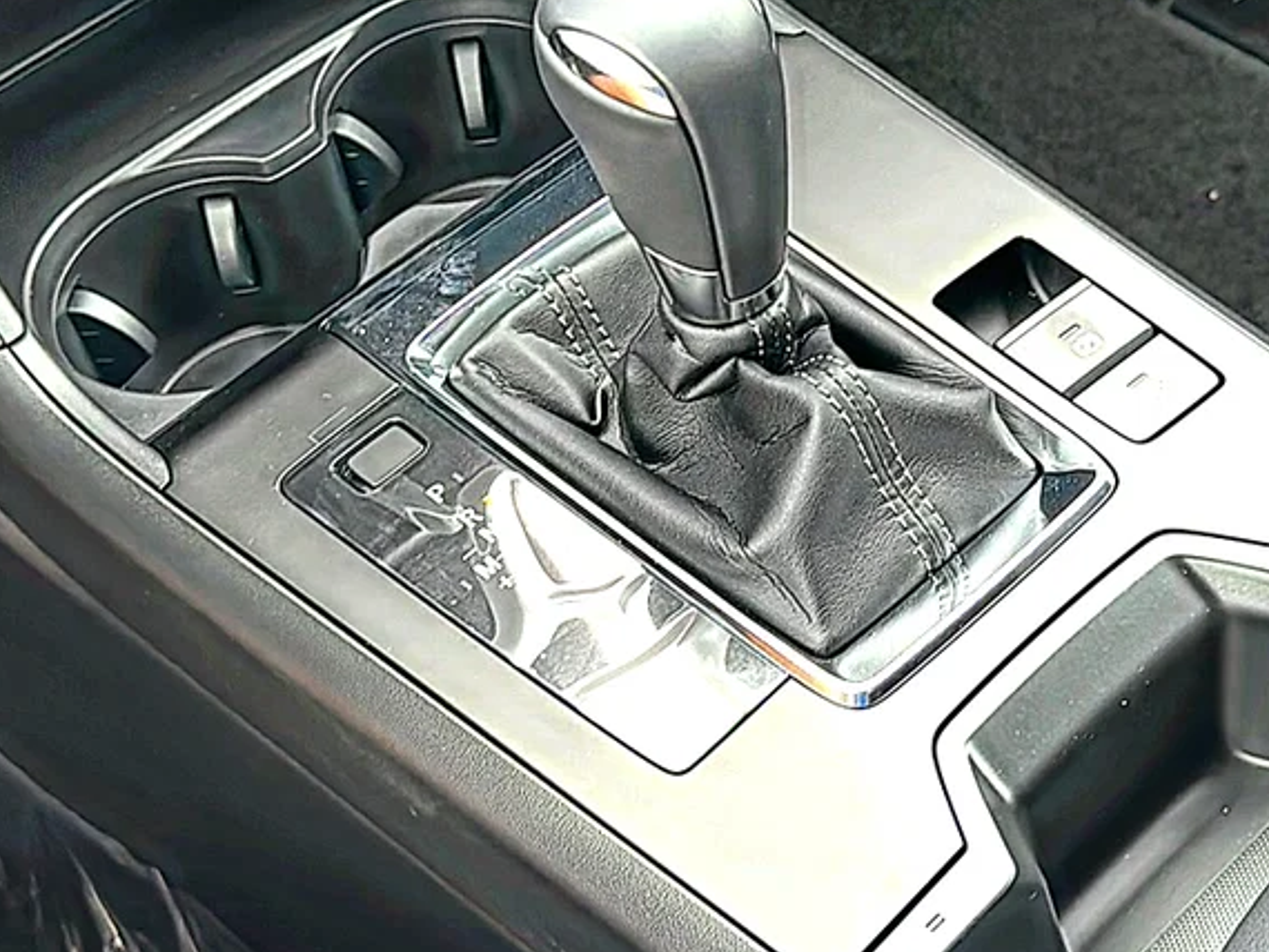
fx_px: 1980
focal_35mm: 54
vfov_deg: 27.0
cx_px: 773
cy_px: 408
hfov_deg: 35.4
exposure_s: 1/150
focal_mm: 6.86
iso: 100
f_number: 1.78
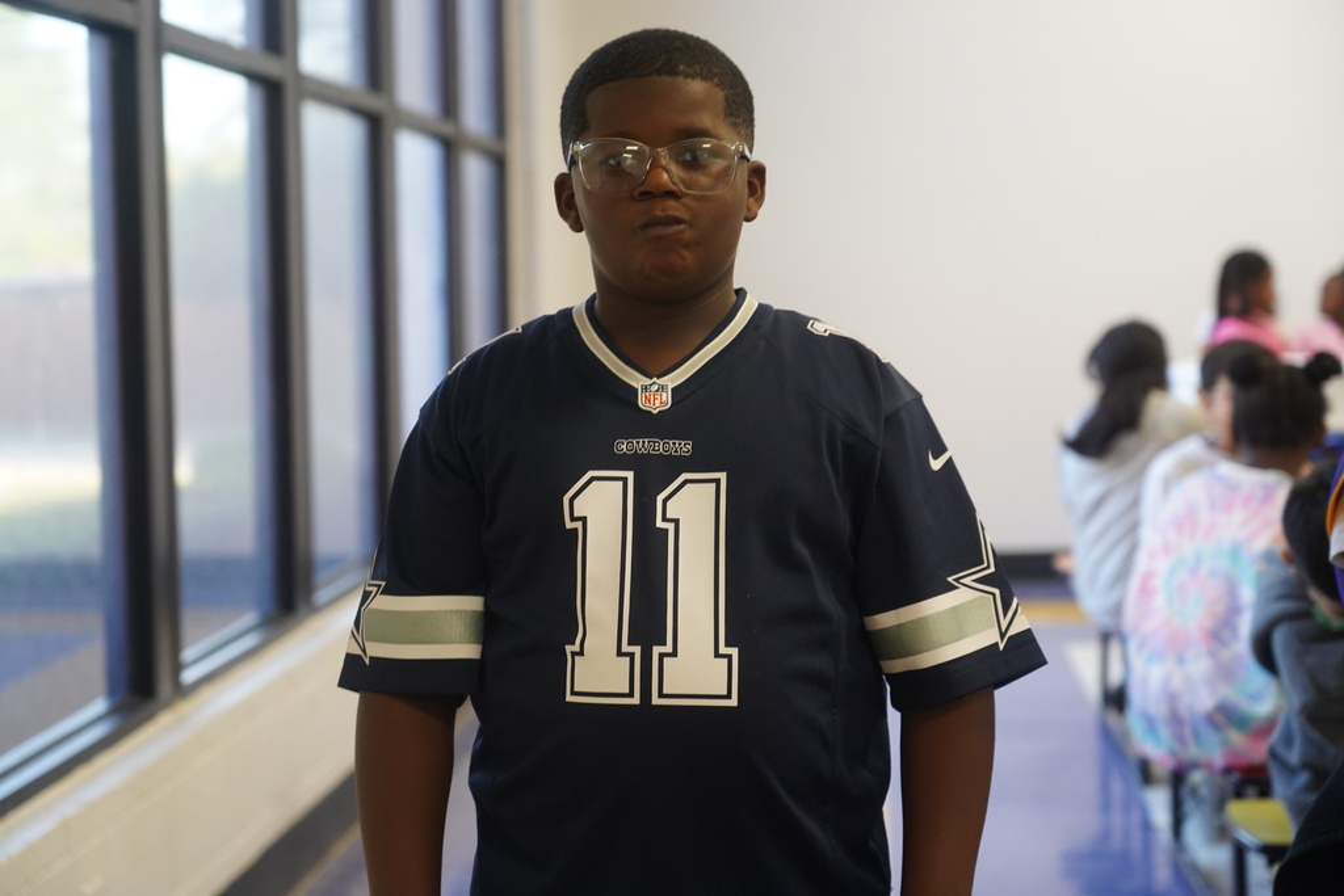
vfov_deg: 20.0
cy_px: 448
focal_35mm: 68
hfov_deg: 29.7
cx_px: 672
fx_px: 2539
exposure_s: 1/160
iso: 4000
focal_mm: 68
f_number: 4
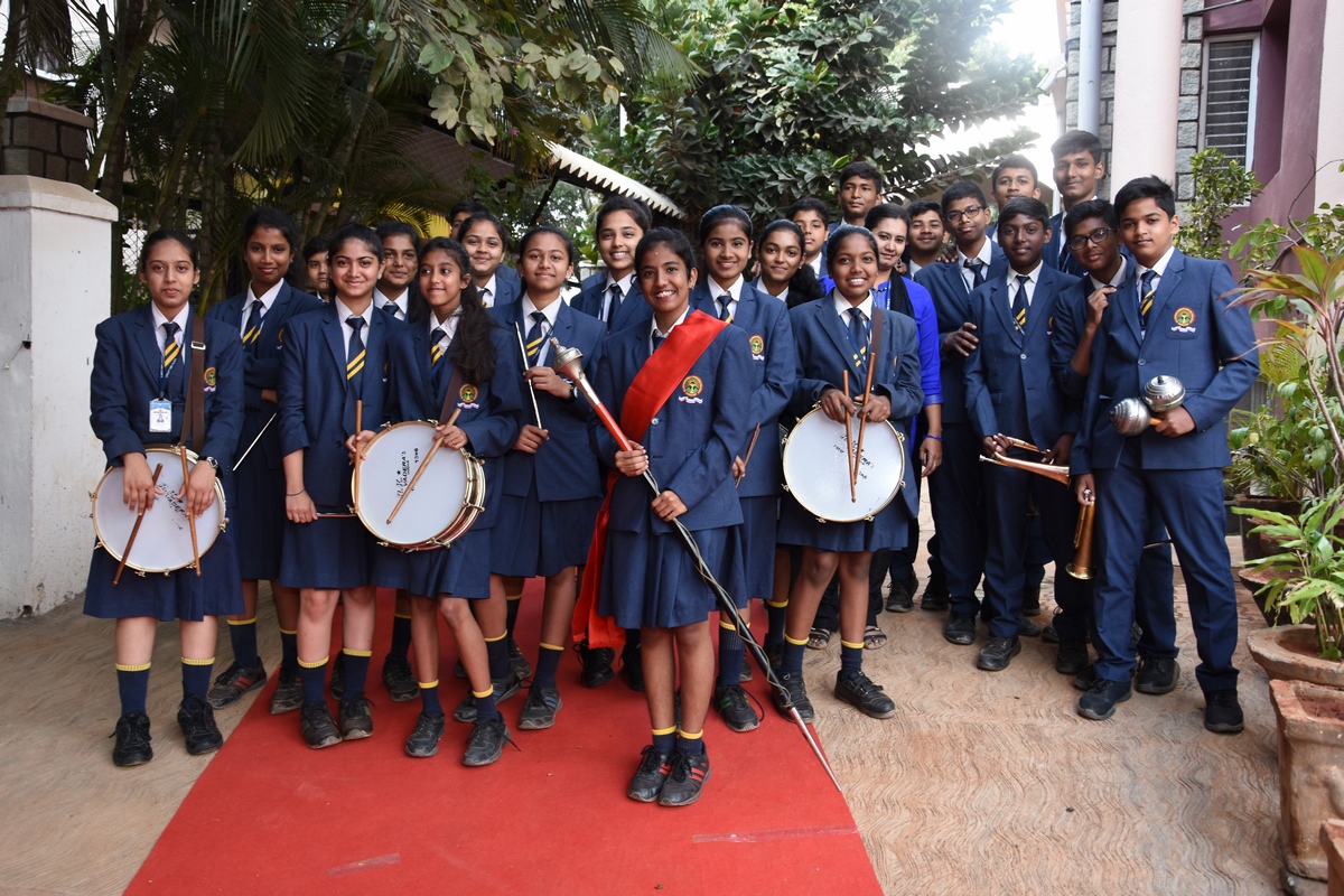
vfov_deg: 40.0
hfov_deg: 57.2
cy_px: 448
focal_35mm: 33
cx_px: 672
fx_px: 1232
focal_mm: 22
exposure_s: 1/125
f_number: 5.6
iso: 320
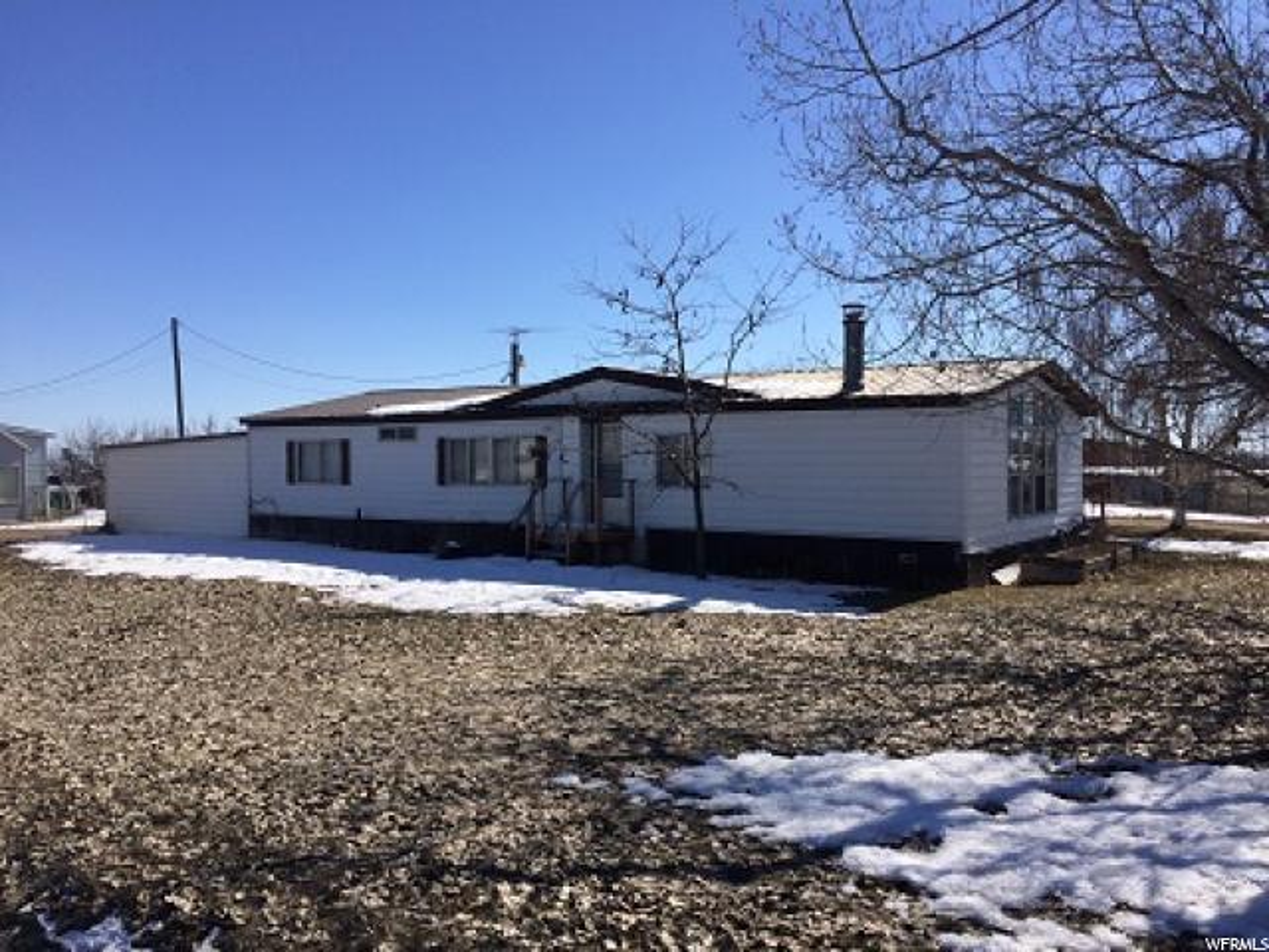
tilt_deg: -0.8
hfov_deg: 61.7
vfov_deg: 48.2
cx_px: 634
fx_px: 1063
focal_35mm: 29
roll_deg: +0.9
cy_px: 476
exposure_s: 1/3425
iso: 32
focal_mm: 4.15
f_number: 2.2
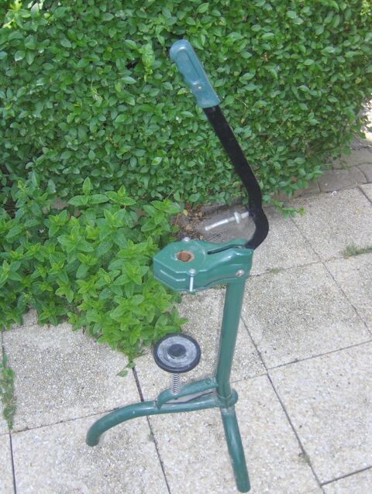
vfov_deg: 52.6
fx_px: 500
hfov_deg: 40.8
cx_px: 186
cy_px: 247
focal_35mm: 35
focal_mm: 7.5
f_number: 2.8
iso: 100
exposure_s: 1/222
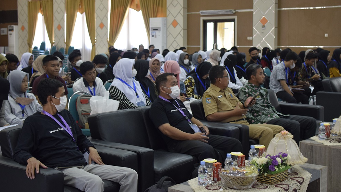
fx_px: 502
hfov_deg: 37.5
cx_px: 169
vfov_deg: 21.6
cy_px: 82
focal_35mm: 56
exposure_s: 1/60
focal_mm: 35
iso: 800
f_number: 2.8
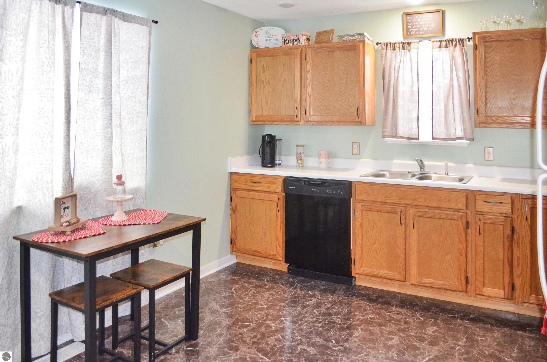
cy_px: 181
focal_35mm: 27
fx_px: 409
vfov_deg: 47.7
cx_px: 274
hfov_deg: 67.5
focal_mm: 18
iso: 1100
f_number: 3.5
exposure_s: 1/60
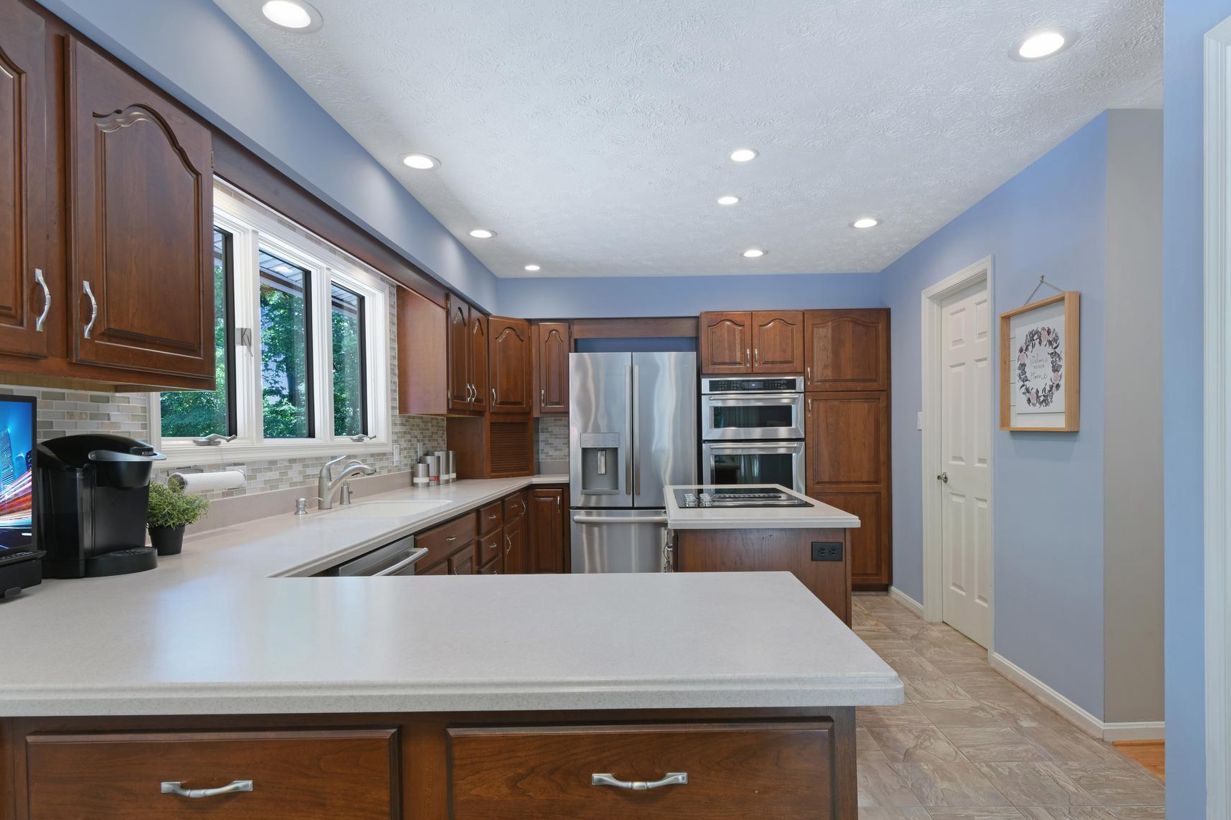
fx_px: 649
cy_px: 456
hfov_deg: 86.9
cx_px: 642
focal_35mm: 19
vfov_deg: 64.3
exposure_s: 1.6
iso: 100
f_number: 16
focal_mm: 16
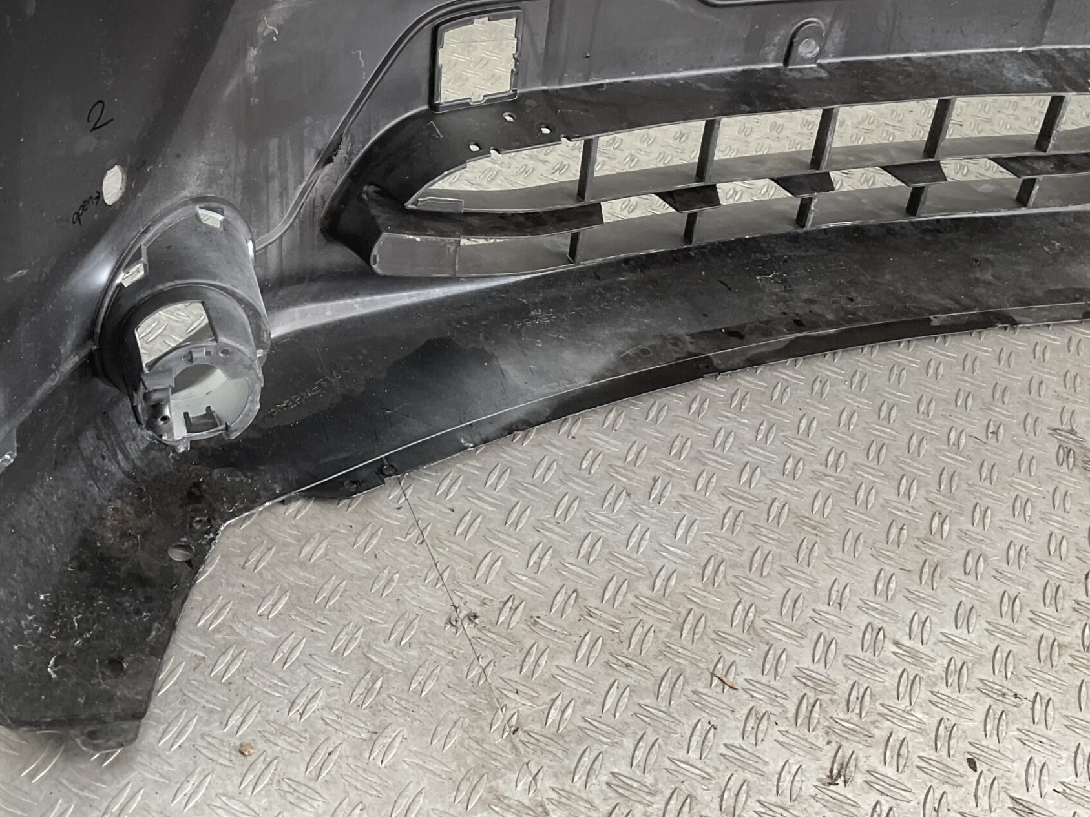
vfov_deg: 32.3
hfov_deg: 42.7
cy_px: 219
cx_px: 428
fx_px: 1385
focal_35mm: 44
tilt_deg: -32.8
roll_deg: -10.3
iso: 20
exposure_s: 1/100
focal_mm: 3
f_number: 1.8
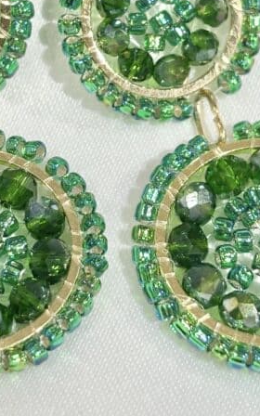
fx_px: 1429
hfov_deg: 10.4
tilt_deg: -57.5
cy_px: 135
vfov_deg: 16.5
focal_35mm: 126
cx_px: 115
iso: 25
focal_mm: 5.96
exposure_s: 1/141
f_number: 1.6
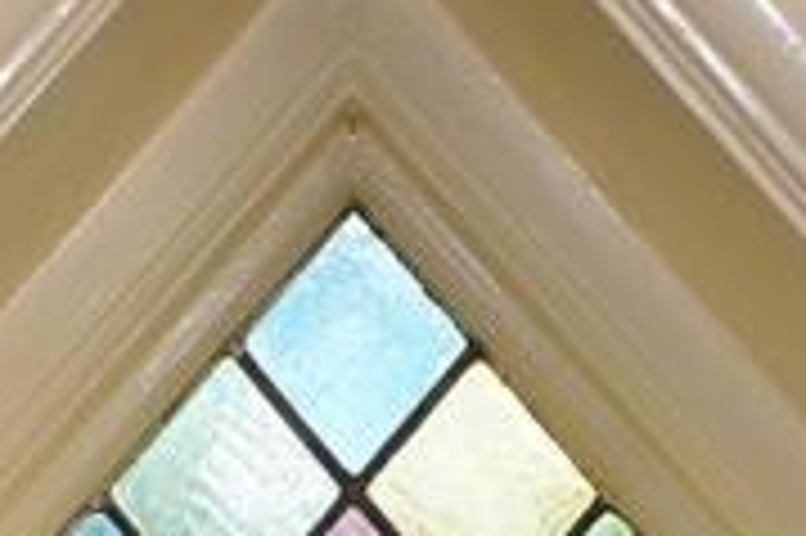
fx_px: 2460
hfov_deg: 18.6
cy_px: 610
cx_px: 284
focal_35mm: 110
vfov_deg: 12.2
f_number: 5.6
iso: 200
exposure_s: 1/100
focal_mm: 20
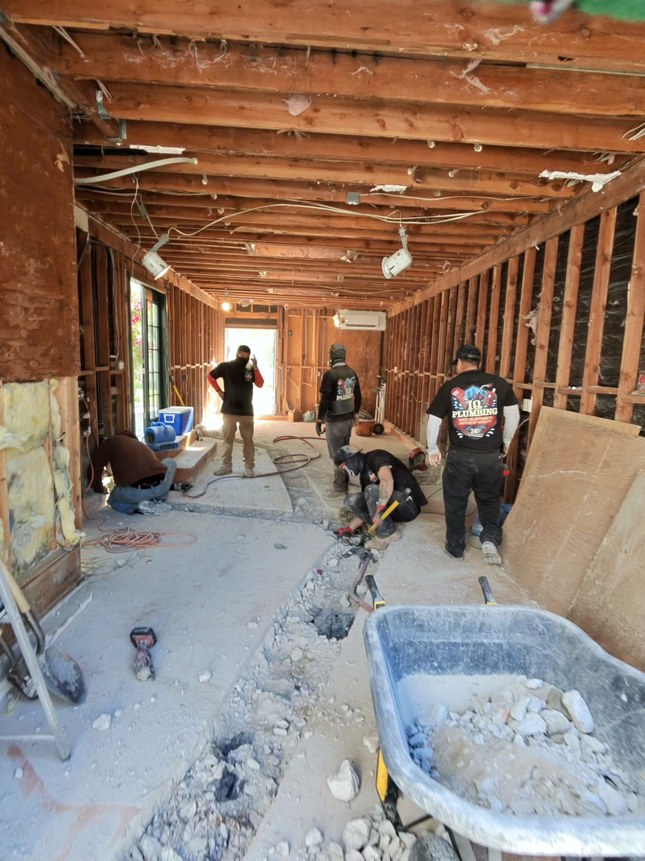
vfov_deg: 106.2
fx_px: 323
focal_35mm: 13
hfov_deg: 89.9
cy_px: 430
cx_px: 322
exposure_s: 1/120
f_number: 2.2
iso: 187
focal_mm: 2.24
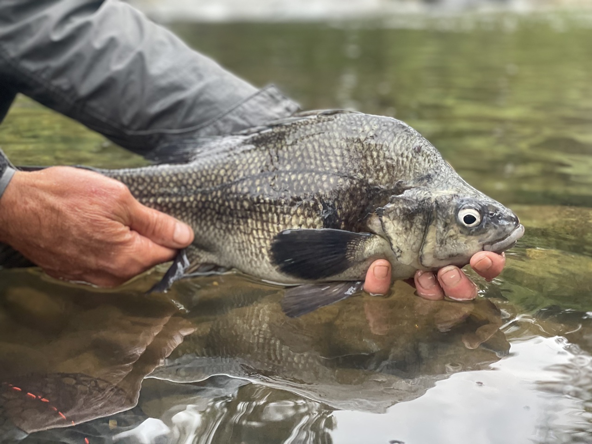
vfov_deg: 28.0
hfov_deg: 36.8
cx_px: 296
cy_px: 222
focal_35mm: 52
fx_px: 889
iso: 80
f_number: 2
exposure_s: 1/122
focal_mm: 6
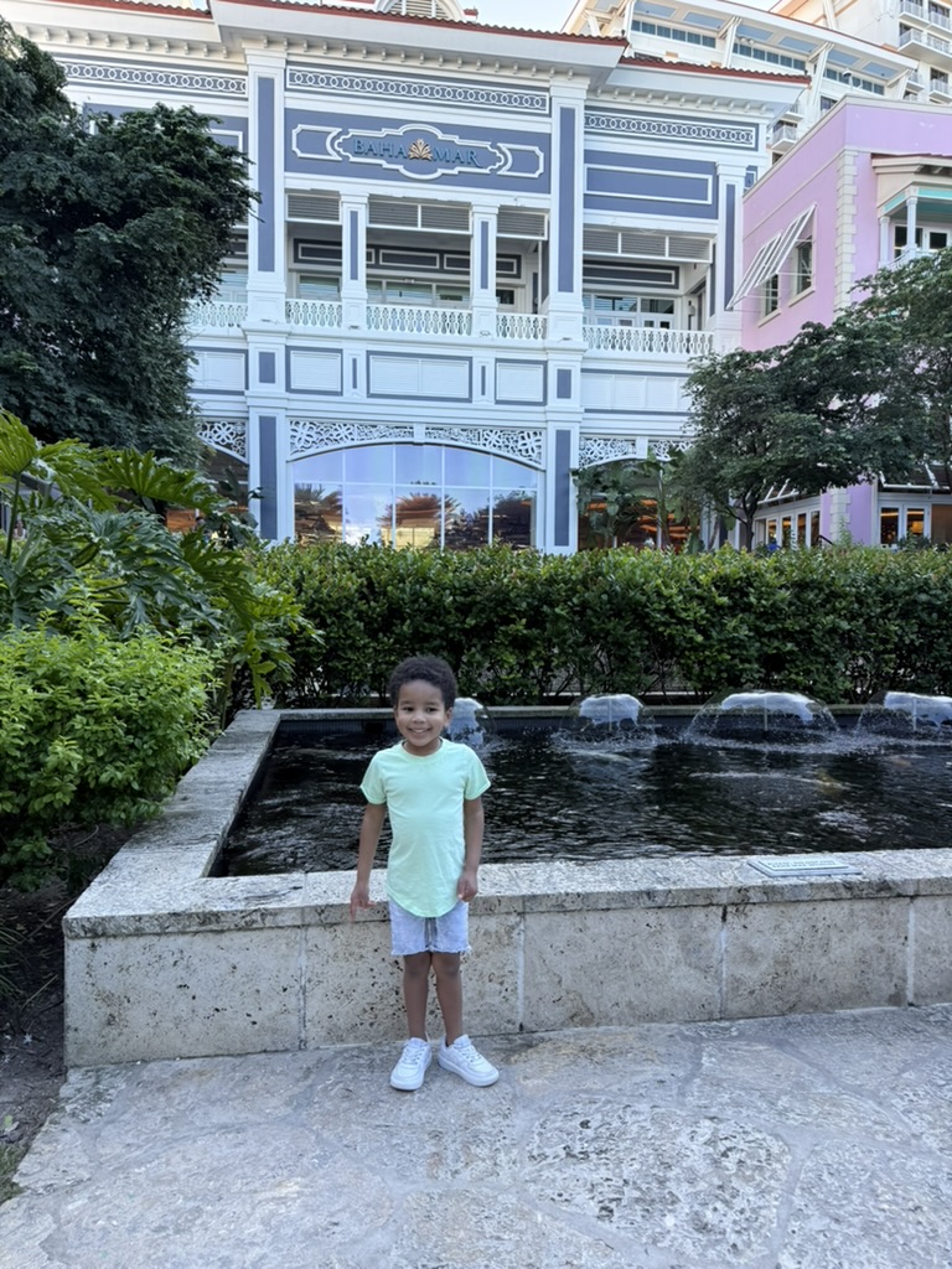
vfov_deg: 71.6
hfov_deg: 56.8
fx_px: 880
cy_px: 634
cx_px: 476
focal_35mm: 24
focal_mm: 6.76
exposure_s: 1/433
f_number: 1.78
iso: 80
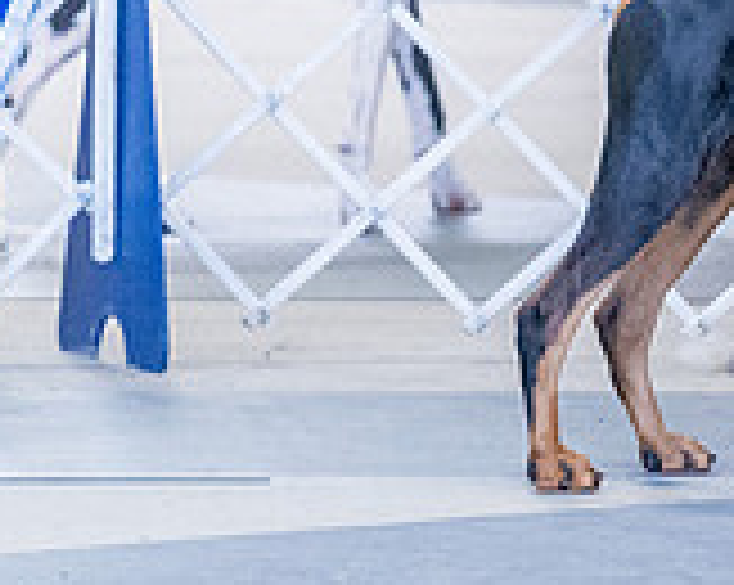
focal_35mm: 468
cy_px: -364
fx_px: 10154
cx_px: 889
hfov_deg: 4.1
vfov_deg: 3.3
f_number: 4
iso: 6400
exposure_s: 1/400
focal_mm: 120
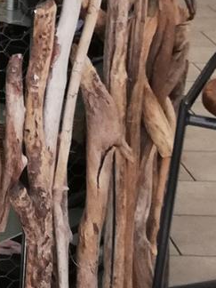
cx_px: -182
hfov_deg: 9.2
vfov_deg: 12.7
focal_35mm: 154
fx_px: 1281
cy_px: 32
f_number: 2.2
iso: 125
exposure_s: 1/50
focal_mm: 3.81
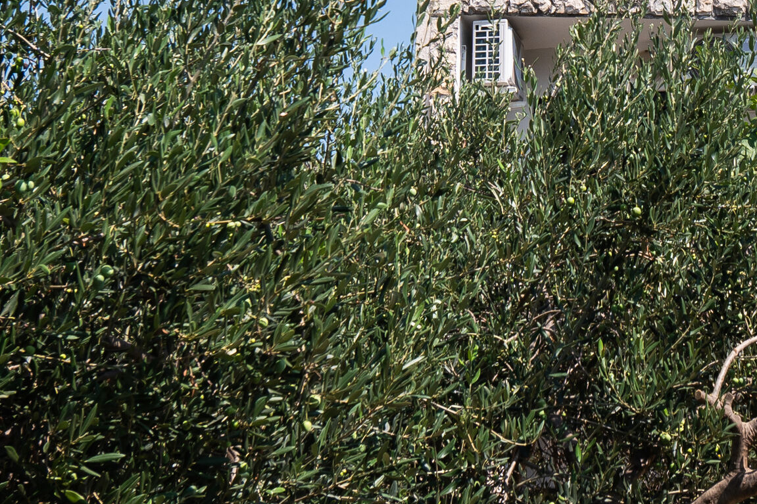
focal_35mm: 73
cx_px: 626
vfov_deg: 18.0
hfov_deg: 27.1
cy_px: -49
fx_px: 1535
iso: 200
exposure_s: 1/400
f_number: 8
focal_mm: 20
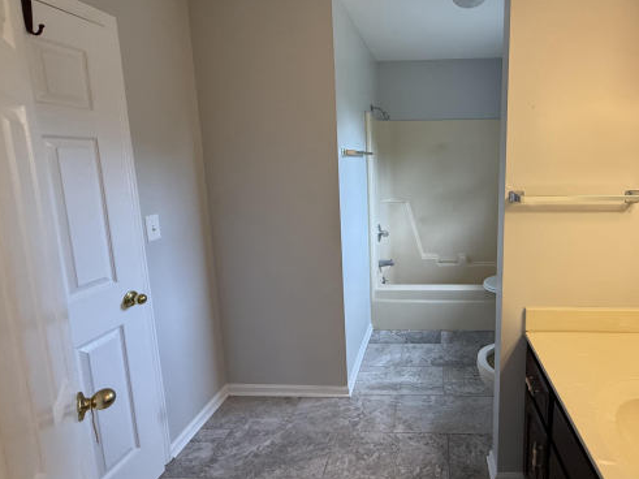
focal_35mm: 19
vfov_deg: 68.3
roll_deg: +0.7
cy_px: 207
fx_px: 351
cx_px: 418
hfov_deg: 82.2
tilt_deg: -7.0
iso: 250
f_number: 2.2
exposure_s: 1/120
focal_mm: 2.22
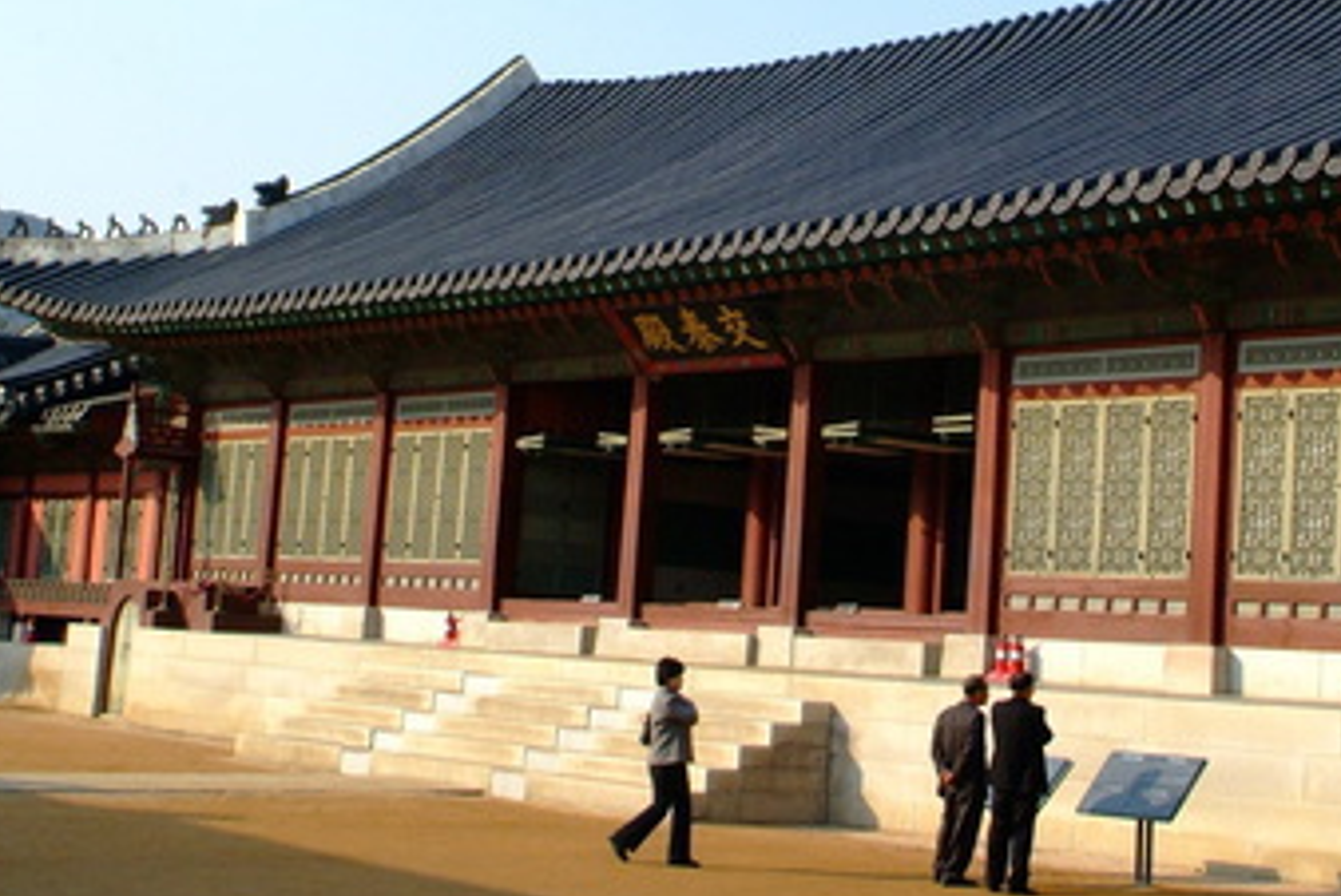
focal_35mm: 62
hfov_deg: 32.0
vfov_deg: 21.9
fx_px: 2311
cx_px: 946
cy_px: 325
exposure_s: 1/500
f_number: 11
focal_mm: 20
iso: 800
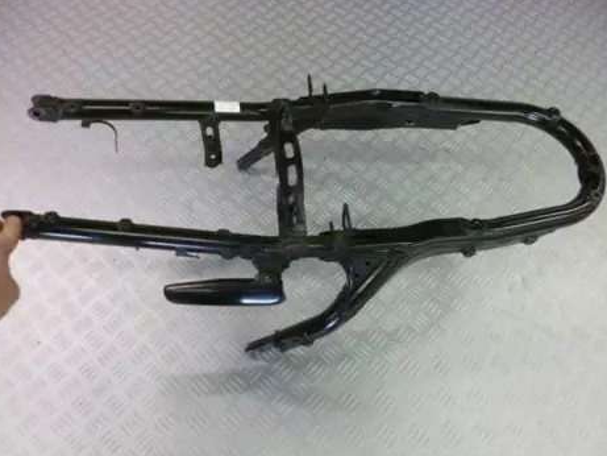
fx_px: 438
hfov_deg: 69.4
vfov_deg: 54.9
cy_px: 231
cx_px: 303
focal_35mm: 25
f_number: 2.5
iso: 400
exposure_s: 1/8
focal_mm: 4.3
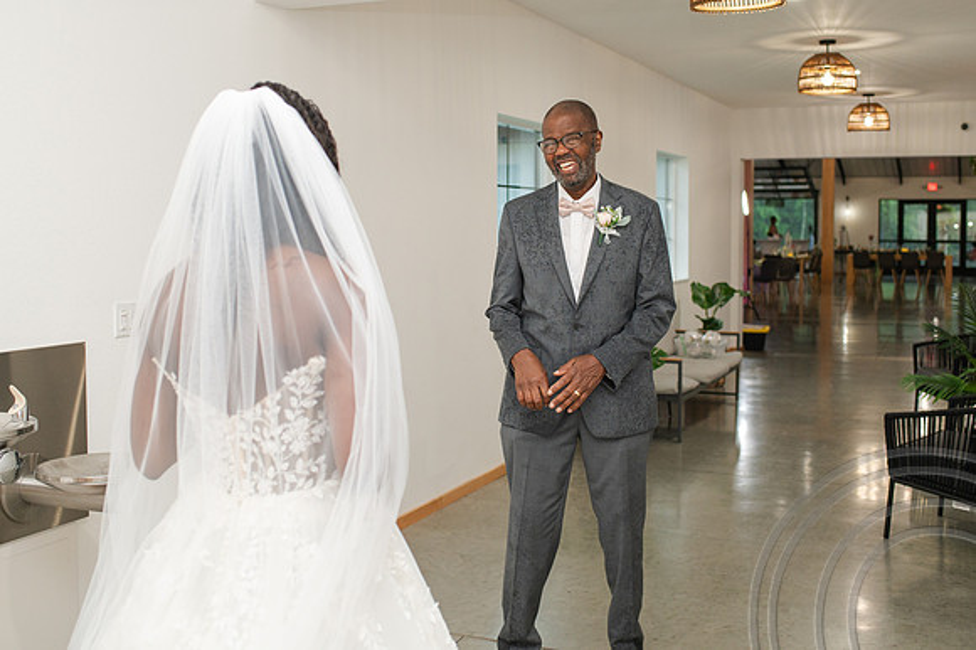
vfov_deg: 32.4
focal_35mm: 41
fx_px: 1116
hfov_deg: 47.2
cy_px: 268
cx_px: 488
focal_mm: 35
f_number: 3.2
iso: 800
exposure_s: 1/200
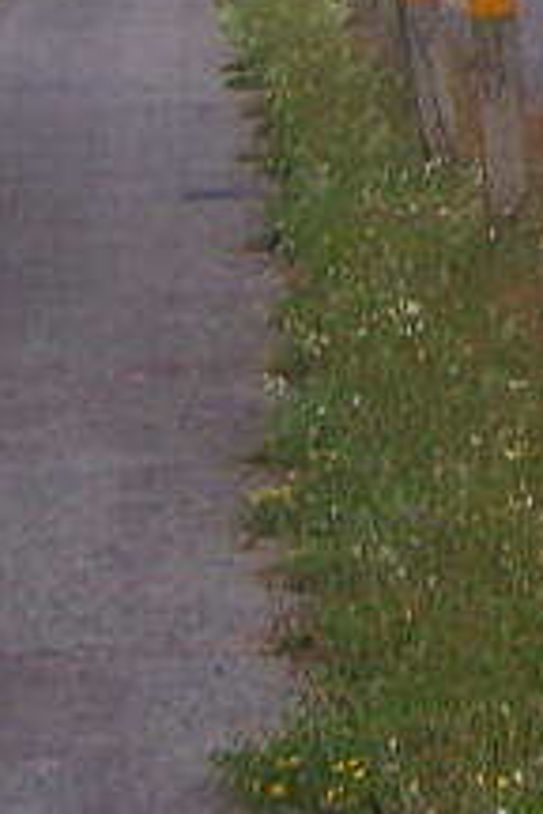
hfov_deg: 6.8
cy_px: -475
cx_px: 1471
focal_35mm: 187
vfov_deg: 10.5
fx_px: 4231
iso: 100
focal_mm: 6.3
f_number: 2.8
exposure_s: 1/30
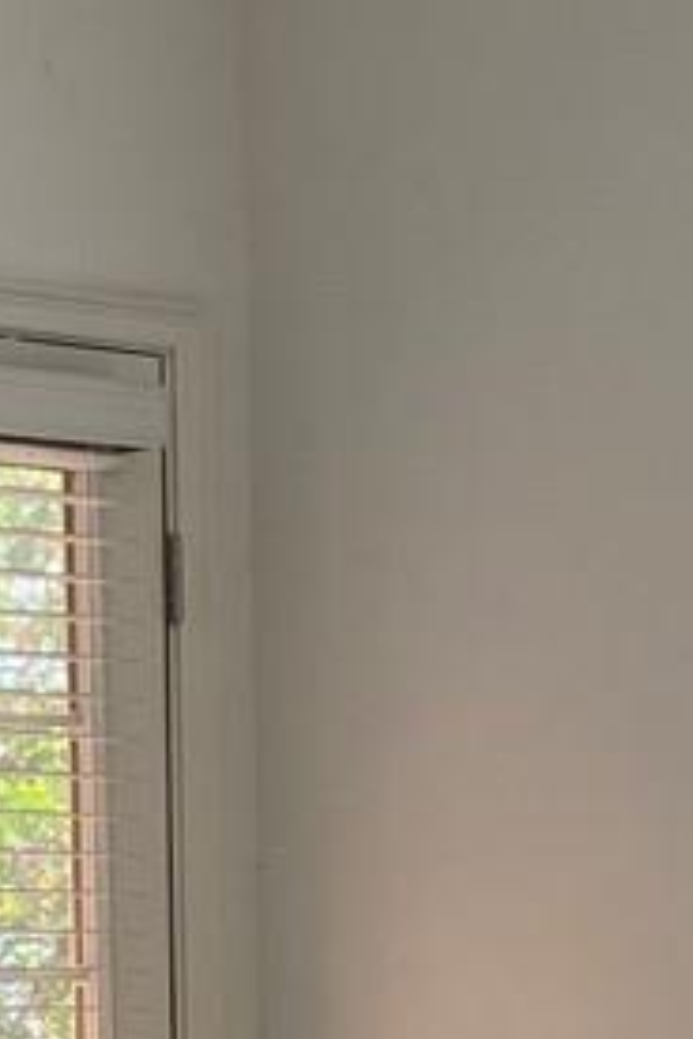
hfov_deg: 8.7
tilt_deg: -4.4
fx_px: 4533
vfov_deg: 12.7
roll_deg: +1.1
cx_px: 226
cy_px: 1325
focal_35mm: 157
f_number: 1.5
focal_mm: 5.7
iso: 50
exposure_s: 1/646
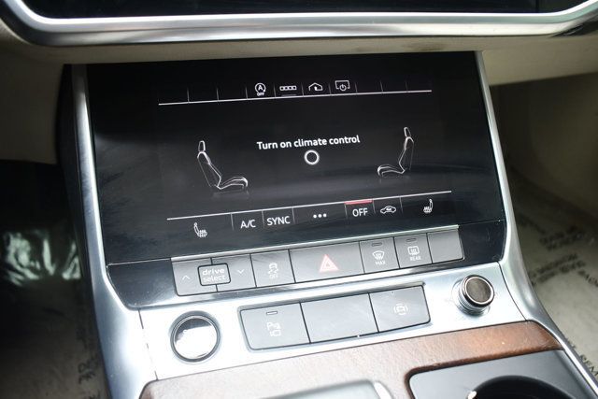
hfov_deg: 67.4
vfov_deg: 48.0
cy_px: 200
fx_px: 449
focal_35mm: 27
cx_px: 299
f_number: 3.5
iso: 800
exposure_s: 1/125
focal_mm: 18
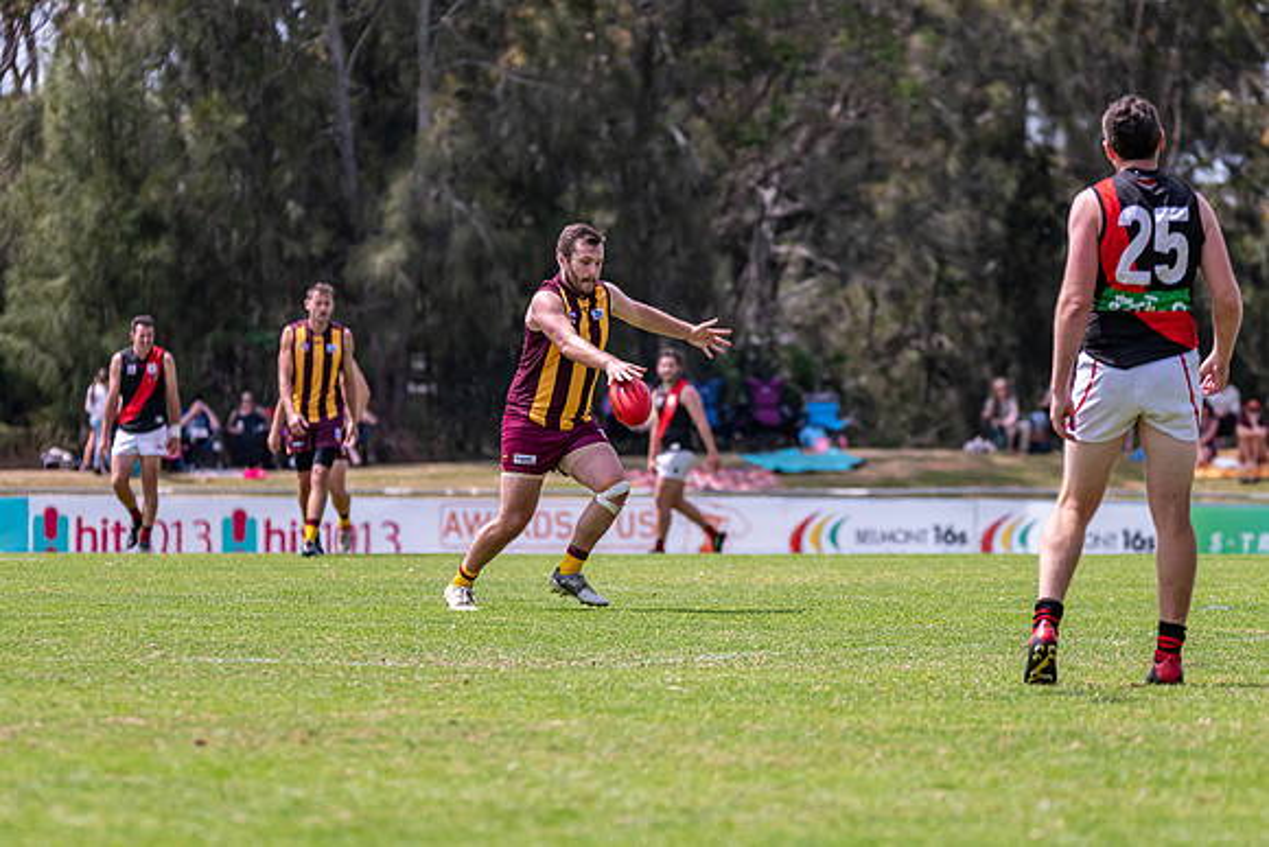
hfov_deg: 7.3
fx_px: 9993
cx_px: 615
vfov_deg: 4.9
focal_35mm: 283
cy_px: 412
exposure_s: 1/2500
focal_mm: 260
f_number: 6.3
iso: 800
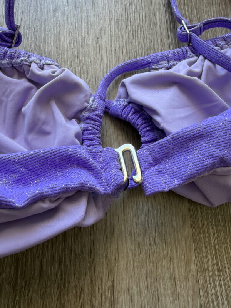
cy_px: 154
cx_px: 116
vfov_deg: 71.6
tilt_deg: -72.4
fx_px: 214
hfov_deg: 56.8
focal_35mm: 24
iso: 80
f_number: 2.2
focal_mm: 2.22
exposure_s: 1/121
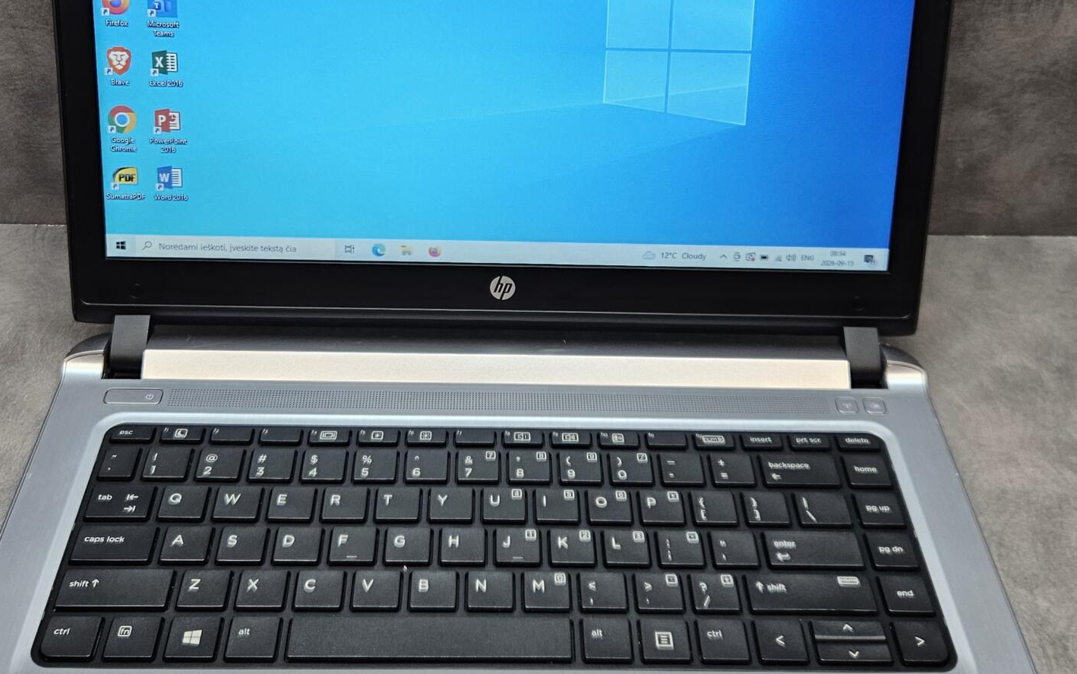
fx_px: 1292
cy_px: 194
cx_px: 525
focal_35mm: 44
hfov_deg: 45.3
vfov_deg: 28.9
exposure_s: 1/180
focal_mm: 5.4
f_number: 1.8
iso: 160
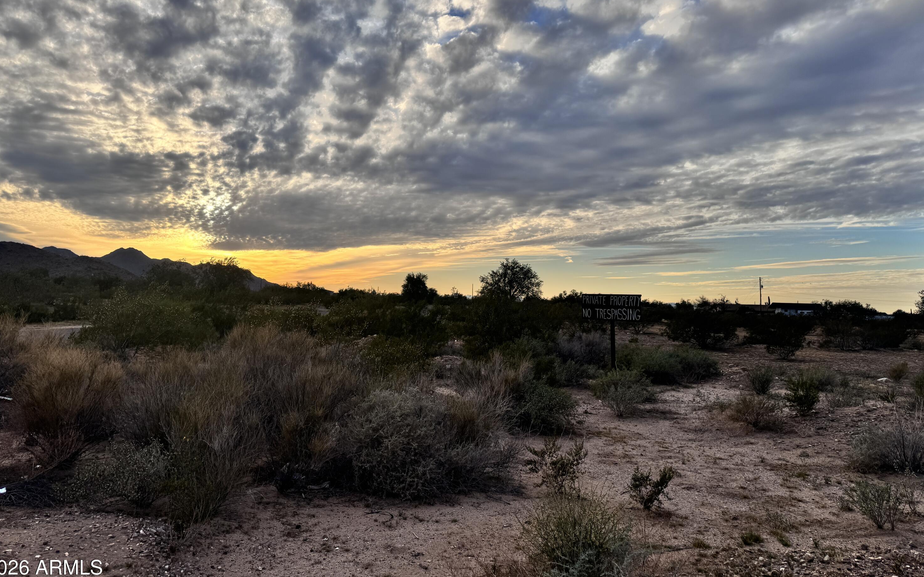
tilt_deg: +5.2
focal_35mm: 26
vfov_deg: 47.5
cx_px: 456
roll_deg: -0.9
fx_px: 655
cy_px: 246
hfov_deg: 70.4
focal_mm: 6.76
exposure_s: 1/4049
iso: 80
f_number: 1.78
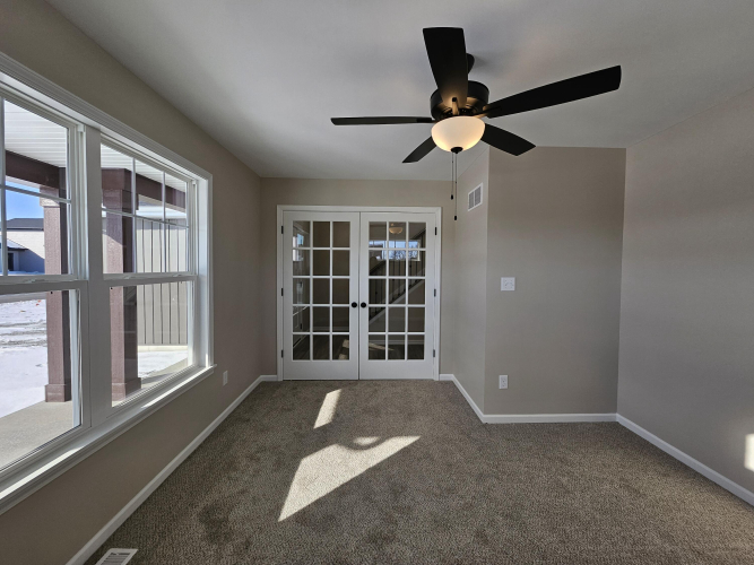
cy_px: 282
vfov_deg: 89.9
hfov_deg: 106.2
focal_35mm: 13
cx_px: 377
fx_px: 283
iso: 32
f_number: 2.2
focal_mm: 1.74
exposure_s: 1/249
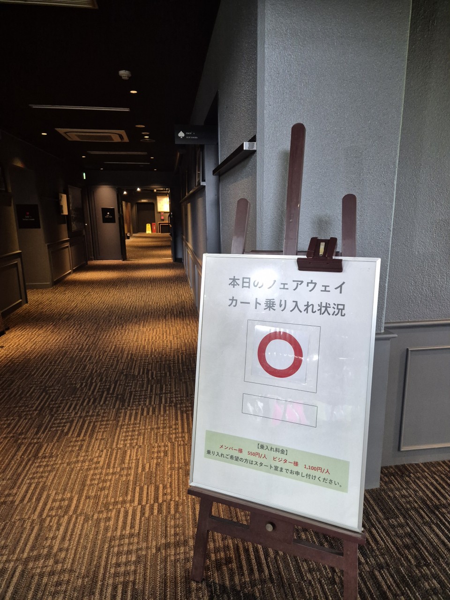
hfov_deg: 58.9
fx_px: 399
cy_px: 300
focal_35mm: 23
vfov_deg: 73.9
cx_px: 225
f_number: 1.8
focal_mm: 5.4
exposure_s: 1/120
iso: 640
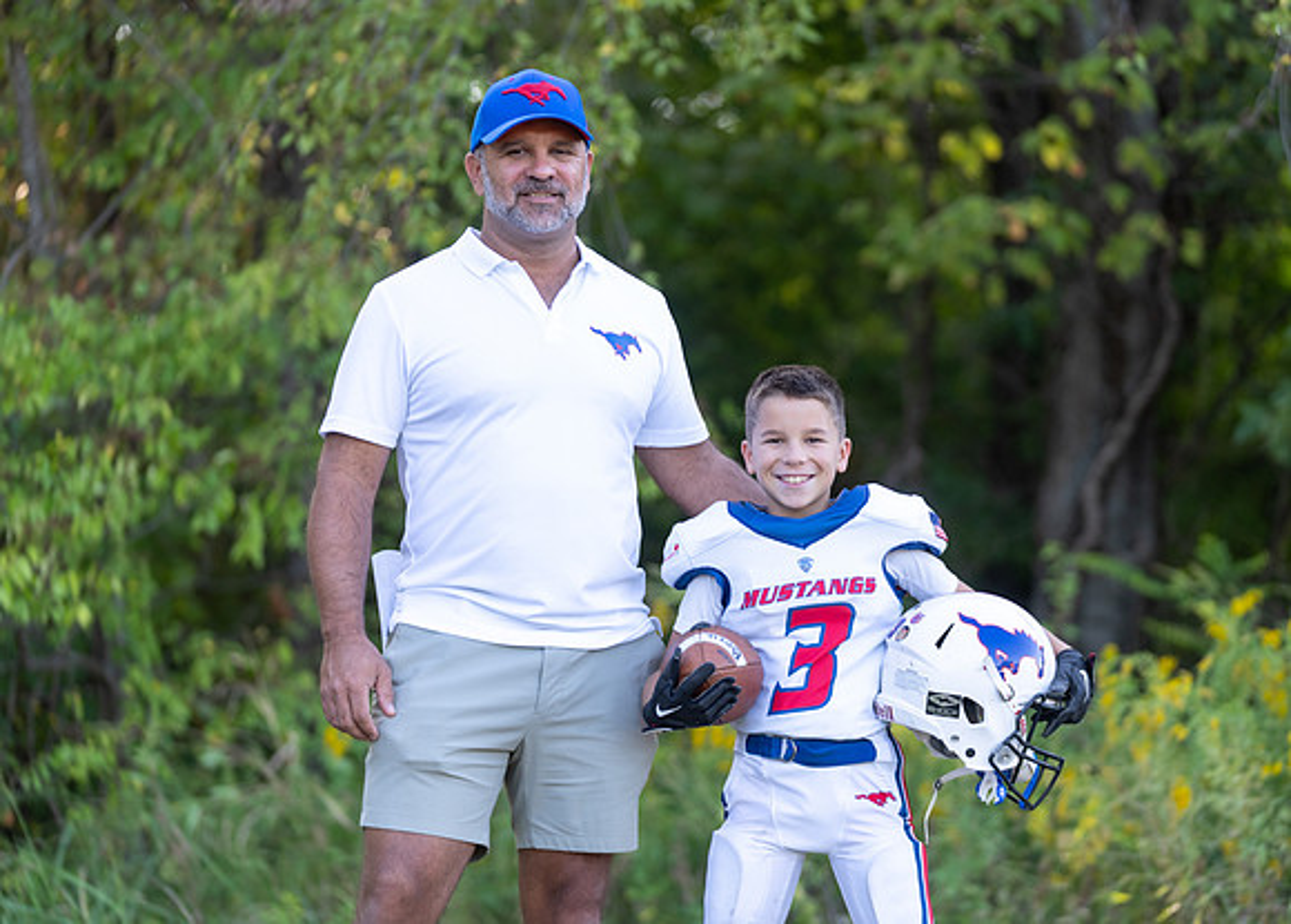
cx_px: 693
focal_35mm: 126
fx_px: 4630
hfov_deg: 15.9
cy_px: 462
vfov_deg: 11.4
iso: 250
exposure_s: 1/320
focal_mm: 119
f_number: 2.8
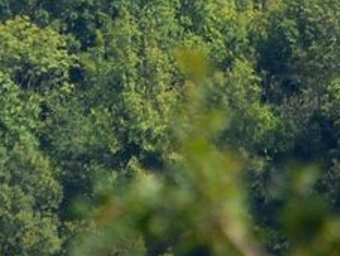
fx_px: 15957
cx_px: -1
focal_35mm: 1622
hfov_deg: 1.2
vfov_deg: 0.9
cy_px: -288
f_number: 5.6
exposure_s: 1/1250
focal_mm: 200
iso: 400
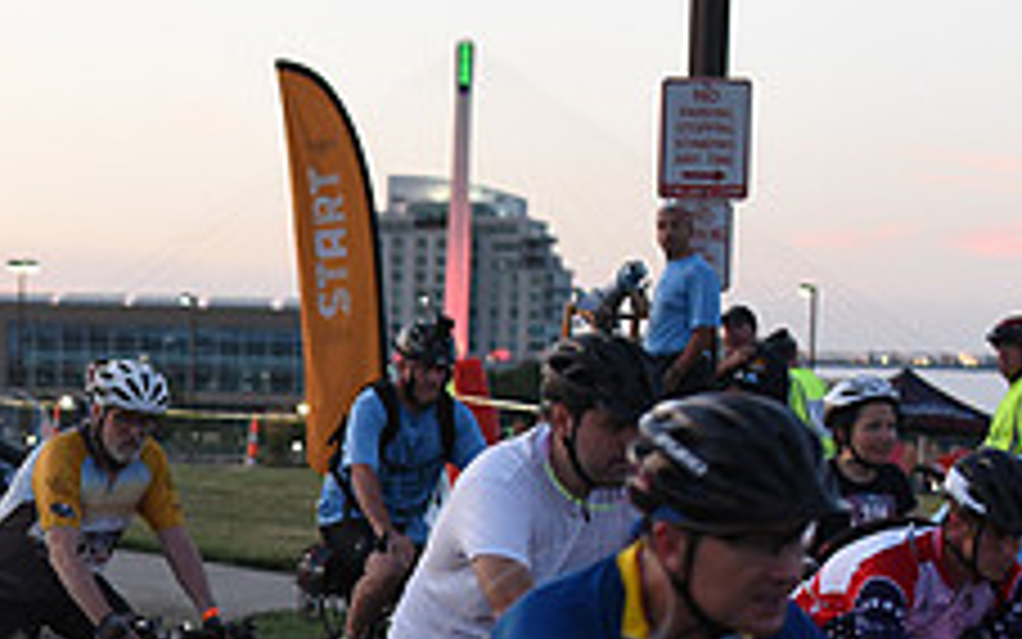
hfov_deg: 15.7
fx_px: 3622
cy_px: 830
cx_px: -77
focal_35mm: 130
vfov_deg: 9.9
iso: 2500
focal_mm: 50
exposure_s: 1/400
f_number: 3.2
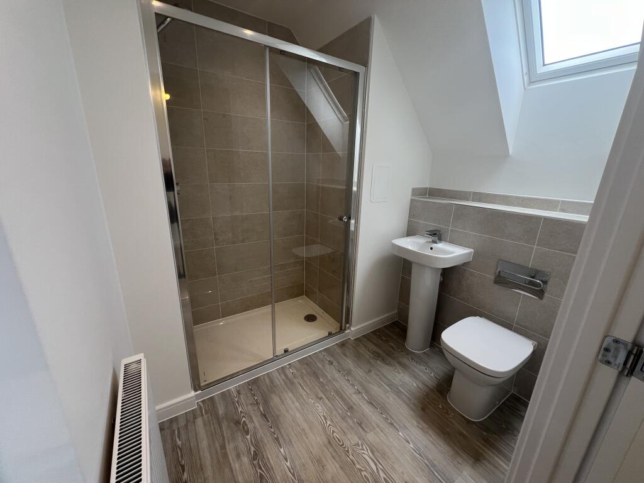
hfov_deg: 106.2
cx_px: 322
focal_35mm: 13
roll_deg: -1.7
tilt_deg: -16.6
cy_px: 242
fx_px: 242
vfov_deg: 89.9
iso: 50
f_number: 1.8
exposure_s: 1/99
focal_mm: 1.57
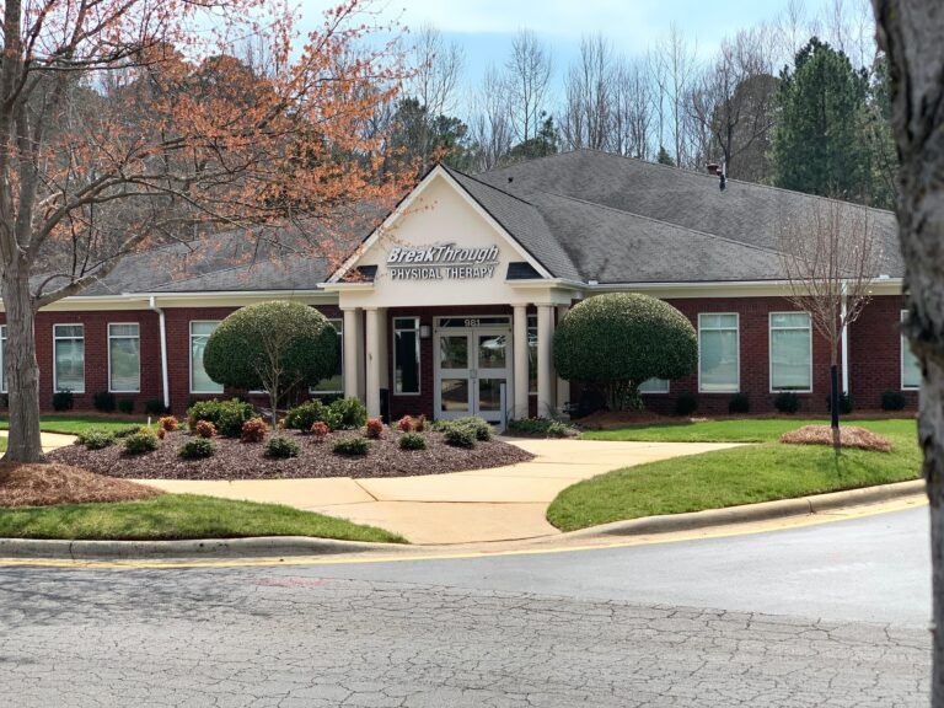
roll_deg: +0.1
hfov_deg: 36.8
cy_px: 354
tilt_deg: -1.0
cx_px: 472
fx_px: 1418
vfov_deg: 28.0
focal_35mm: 52
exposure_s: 1/773
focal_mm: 6
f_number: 2.4
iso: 16
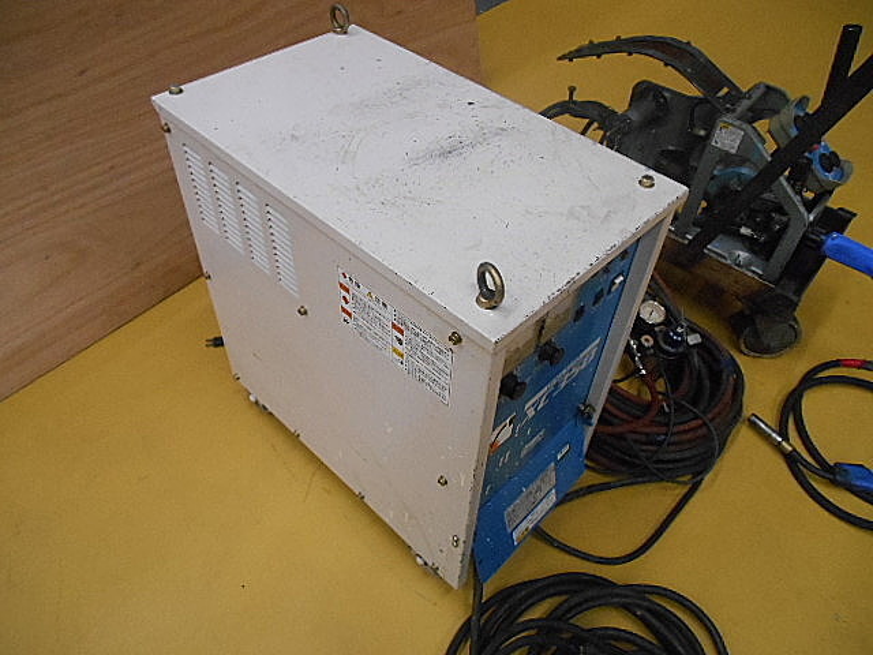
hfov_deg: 67.3
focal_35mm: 26
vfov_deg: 53.1
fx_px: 656
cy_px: 328
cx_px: 436
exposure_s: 1/80
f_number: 3.4
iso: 800
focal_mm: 4.7
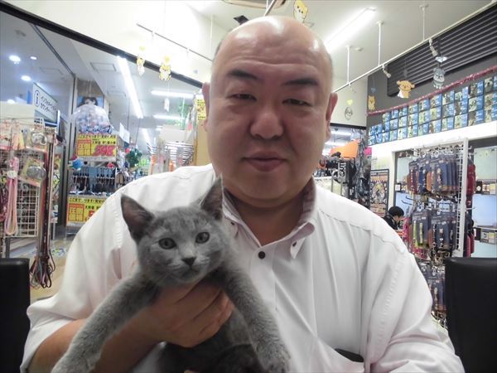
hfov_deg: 67.3
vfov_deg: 53.1
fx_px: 373
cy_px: 186
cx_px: 248
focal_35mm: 26
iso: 400
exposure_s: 1/60
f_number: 3.5
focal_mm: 4.6
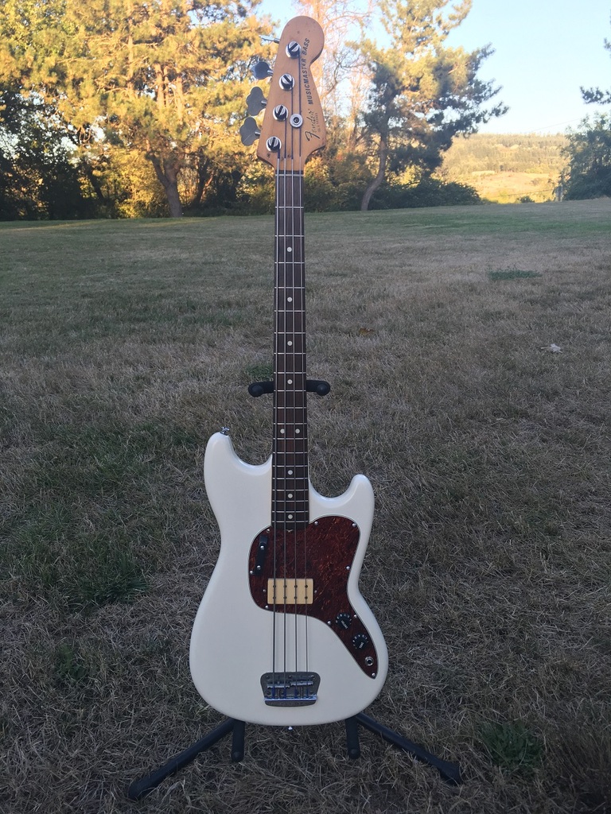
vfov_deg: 61.7
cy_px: 407
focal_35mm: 29
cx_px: 306
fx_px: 682
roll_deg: +0.3
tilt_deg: -13.2
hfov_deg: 48.2
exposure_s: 1/120
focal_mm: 4.15
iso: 32
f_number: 2.2
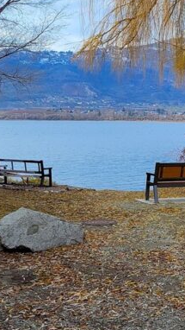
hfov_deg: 15.5
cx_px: 198
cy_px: 72
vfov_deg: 27.4
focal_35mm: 76
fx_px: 662
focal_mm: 5.4
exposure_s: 1/976
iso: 40
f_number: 1.8
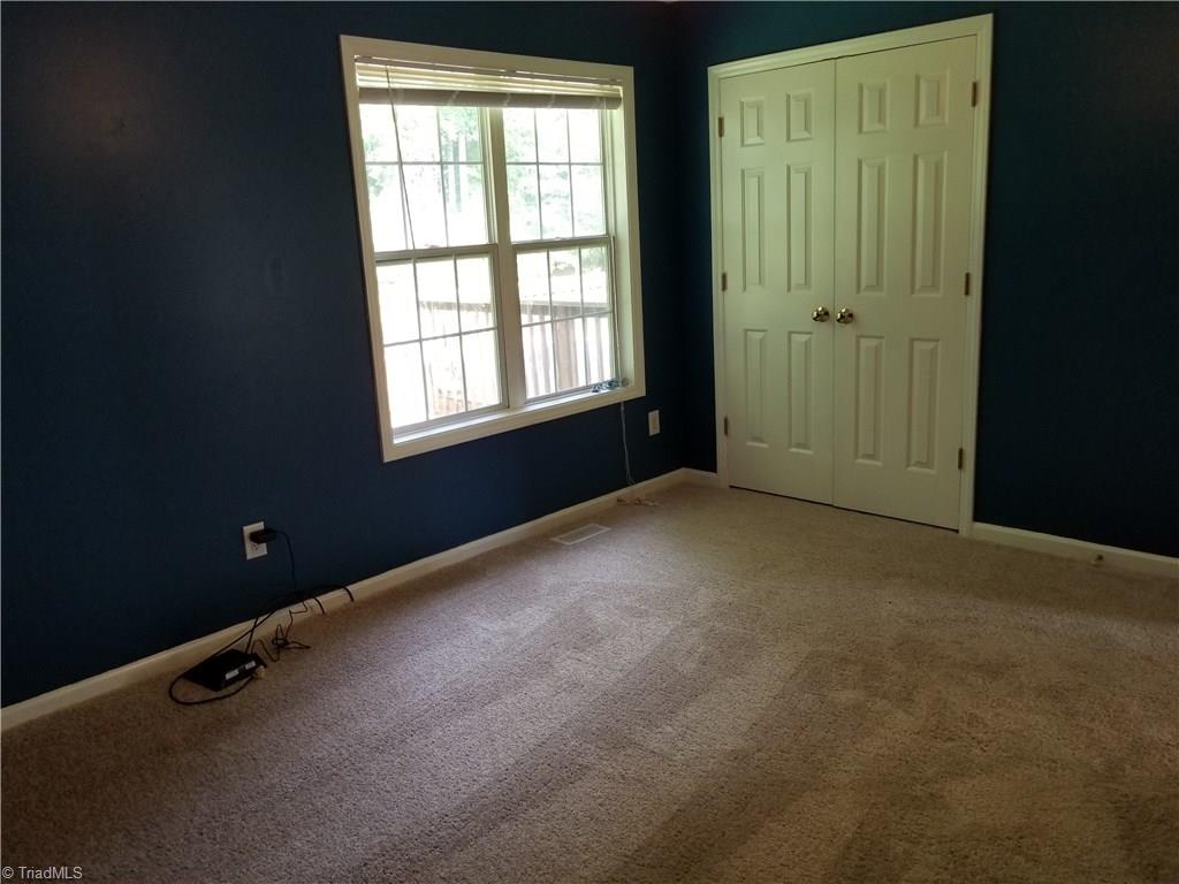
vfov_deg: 53.1
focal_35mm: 26
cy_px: 442
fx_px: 886
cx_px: 590
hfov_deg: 67.3
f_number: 1.7
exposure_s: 1/60
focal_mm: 4.25
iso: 125
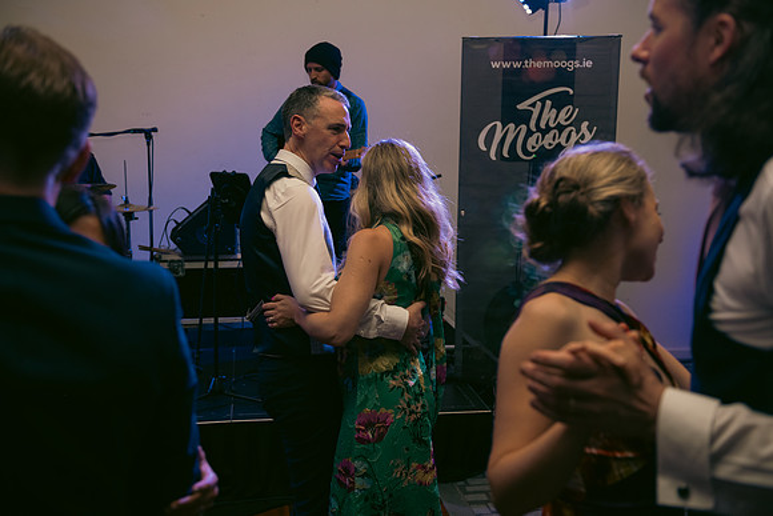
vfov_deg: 35.1
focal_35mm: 38
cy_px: 258
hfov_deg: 50.7
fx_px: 816
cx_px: 386
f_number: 3.5
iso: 800
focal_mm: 38
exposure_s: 1/160
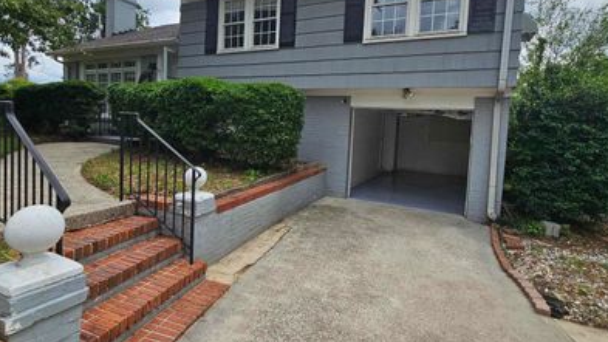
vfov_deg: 60.7
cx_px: 297
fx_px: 290
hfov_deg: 92.7
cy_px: 143
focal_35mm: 18
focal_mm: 2.2
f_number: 2.2
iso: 50
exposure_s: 1/1737
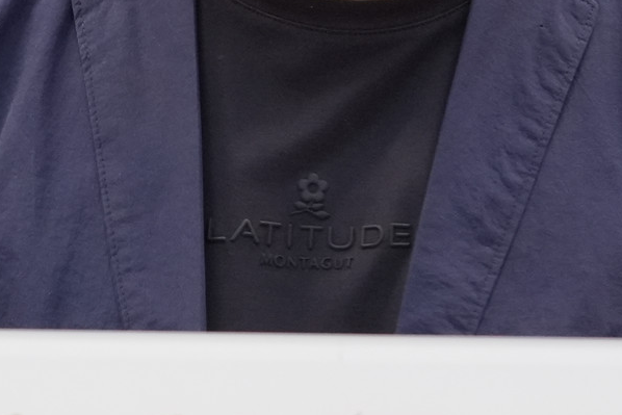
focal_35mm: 539
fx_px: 9314
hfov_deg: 3.8
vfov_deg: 2.6
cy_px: -11
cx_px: 221
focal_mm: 86
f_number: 4
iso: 1000
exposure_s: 1/125
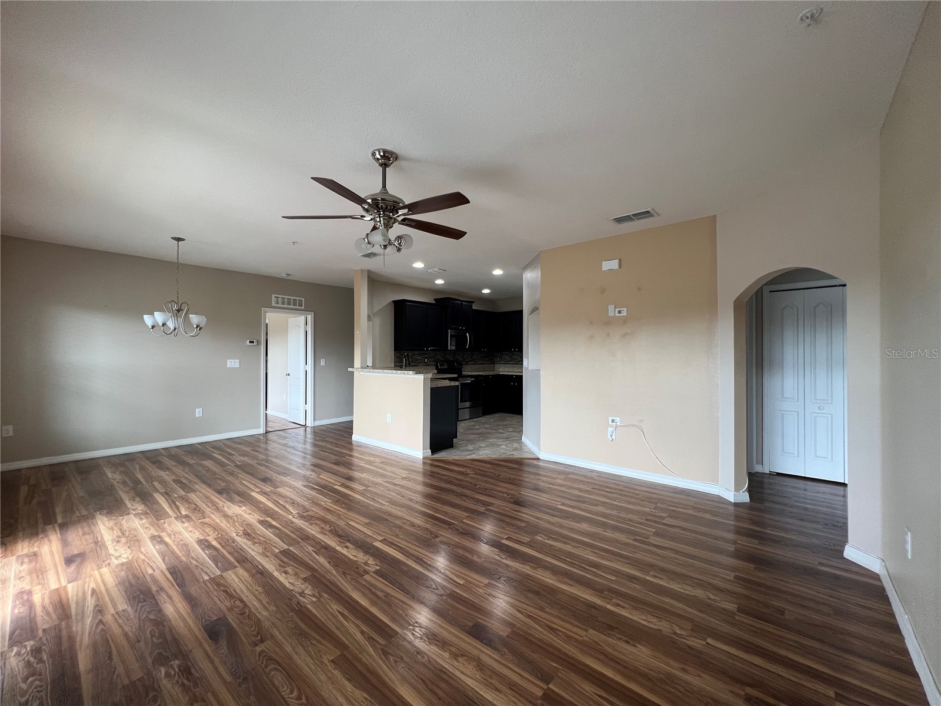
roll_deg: +0.5
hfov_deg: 106.2
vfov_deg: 89.9
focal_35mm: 13
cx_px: 470
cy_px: 353
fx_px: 353
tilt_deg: +0.1
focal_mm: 1.57
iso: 160
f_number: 1.8
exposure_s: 1/120
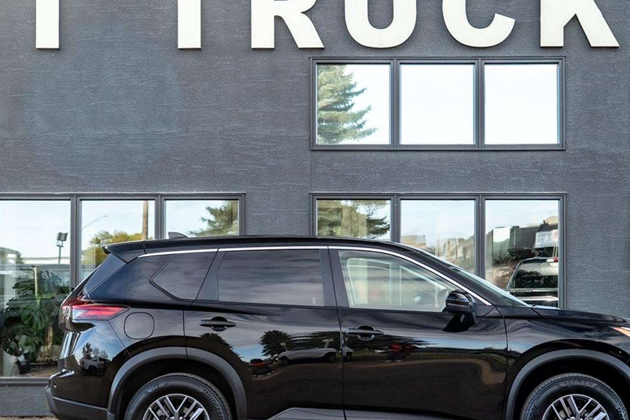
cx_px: 365
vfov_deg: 18.9
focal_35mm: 72
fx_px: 1260
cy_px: 250
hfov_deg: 28.0
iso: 250
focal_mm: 48
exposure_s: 1/160
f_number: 4
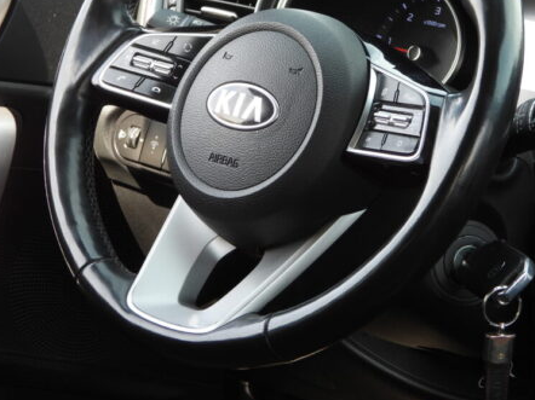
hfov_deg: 15.3
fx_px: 1993
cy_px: 112
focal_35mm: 129
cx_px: 299
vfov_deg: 11.5
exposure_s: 1/100
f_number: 3.5
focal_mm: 14.4
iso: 100
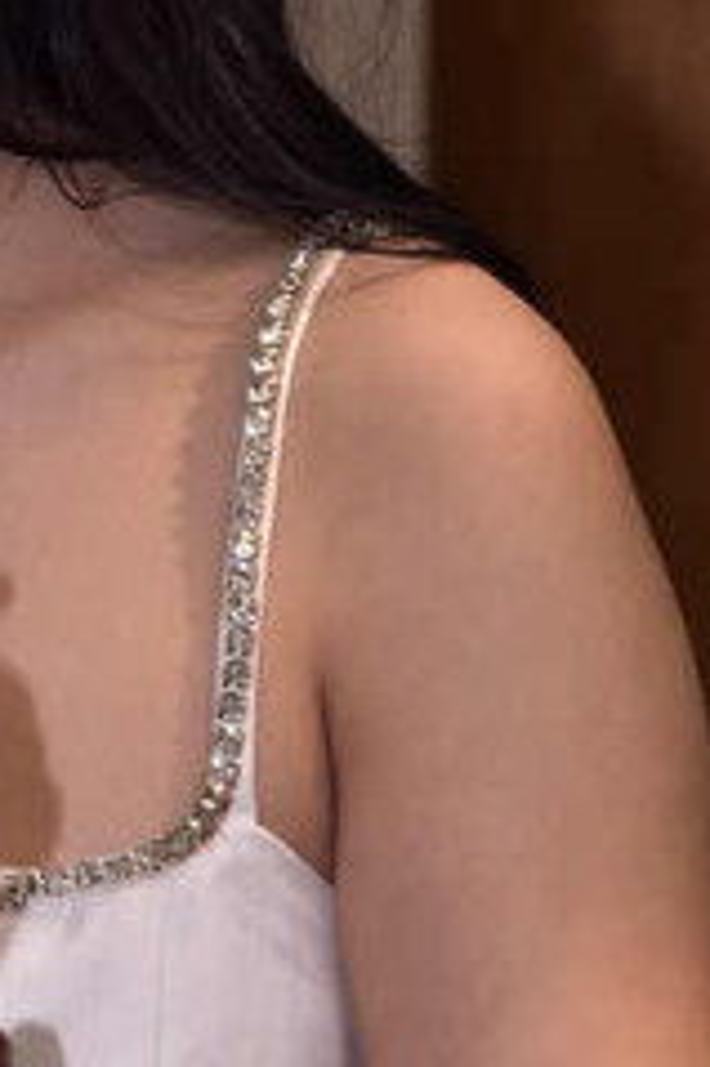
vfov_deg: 6.0
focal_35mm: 345
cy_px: 491
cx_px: -246
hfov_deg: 4.0
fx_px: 10220
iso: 200
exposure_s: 1/100
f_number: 5
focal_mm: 110
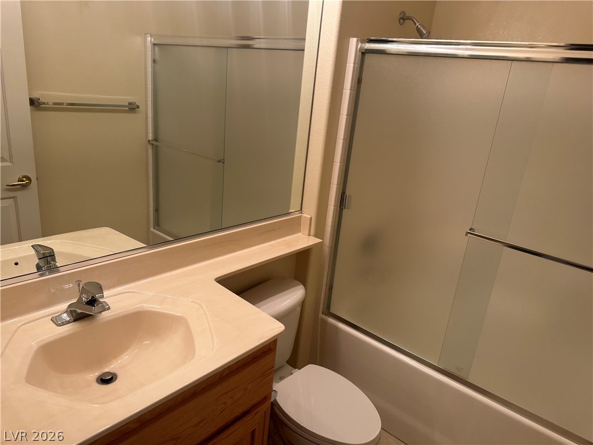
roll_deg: -5.2
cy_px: 222
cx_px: 296
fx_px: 411
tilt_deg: -19.9
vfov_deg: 56.8
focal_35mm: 24
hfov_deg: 71.6
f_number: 1.78
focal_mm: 6.86
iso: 80
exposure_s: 1/120
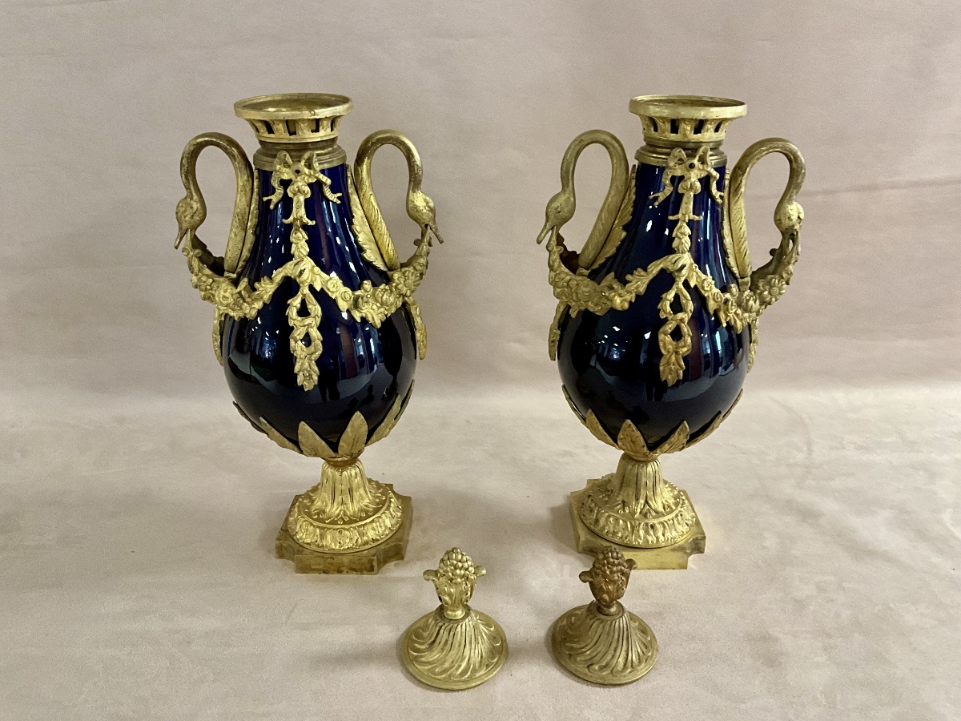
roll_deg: +0.5
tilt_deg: -25.3
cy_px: 360
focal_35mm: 29
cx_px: 480
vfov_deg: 48.2
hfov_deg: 61.7
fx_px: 805
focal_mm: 3
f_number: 1.8
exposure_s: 1/50
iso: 200
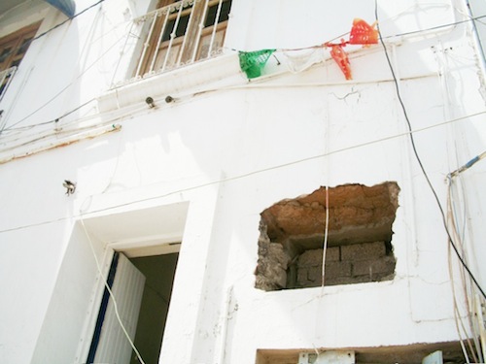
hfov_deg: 52.6
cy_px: 182
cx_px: 243
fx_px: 491
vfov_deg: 40.7
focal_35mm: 35
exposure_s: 1/400
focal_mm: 6.3
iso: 80
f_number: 5.6
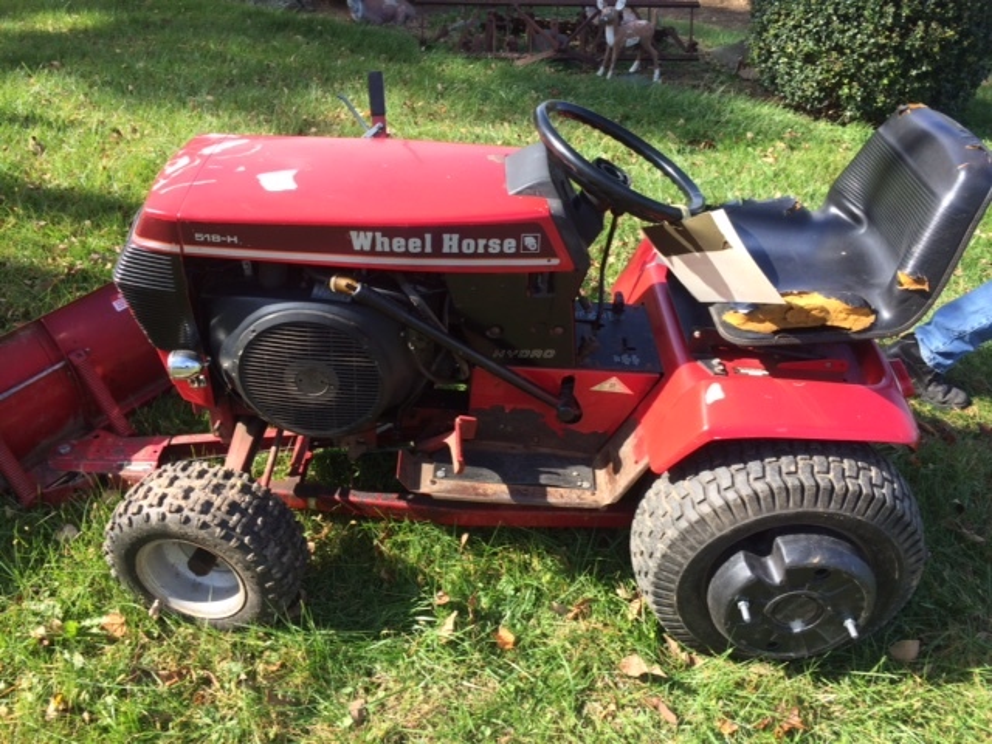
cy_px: 372
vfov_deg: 48.2
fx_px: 831
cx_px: 496
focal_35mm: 29
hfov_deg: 61.7
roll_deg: -6.9
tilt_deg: -29.5
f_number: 2.2
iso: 32
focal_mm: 4.15
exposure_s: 1/513
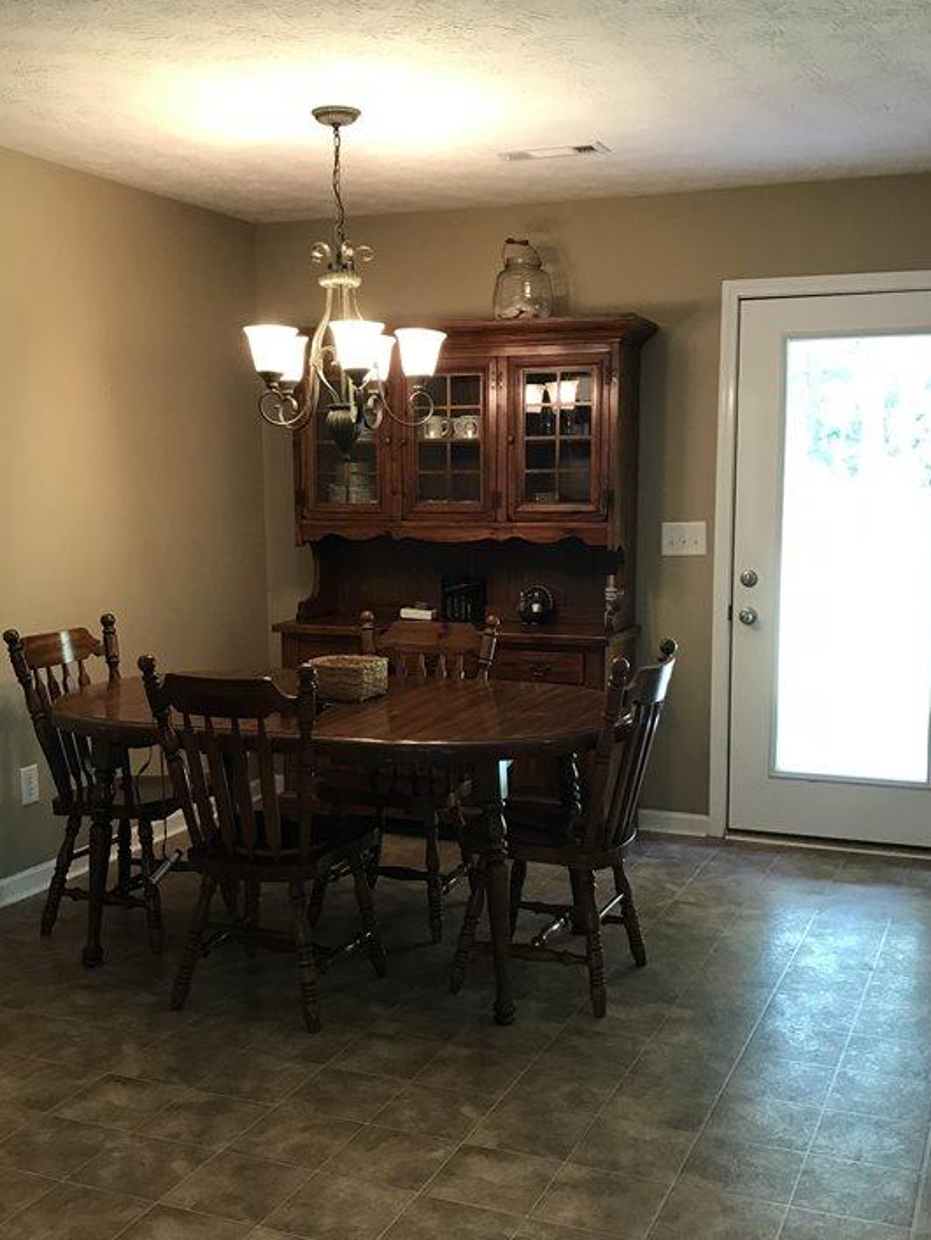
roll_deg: +1.7
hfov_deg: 37.7
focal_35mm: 38
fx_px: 1361
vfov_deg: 48.9
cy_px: 679
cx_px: 449
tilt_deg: -7.7
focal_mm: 3.99
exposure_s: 1/15
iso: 40
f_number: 1.8
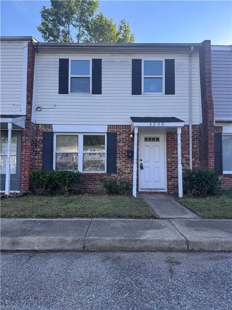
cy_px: 155
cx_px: 116
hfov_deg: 56.8
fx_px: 214
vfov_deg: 71.6
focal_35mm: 24
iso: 80
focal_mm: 6.76
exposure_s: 1/938
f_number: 1.78
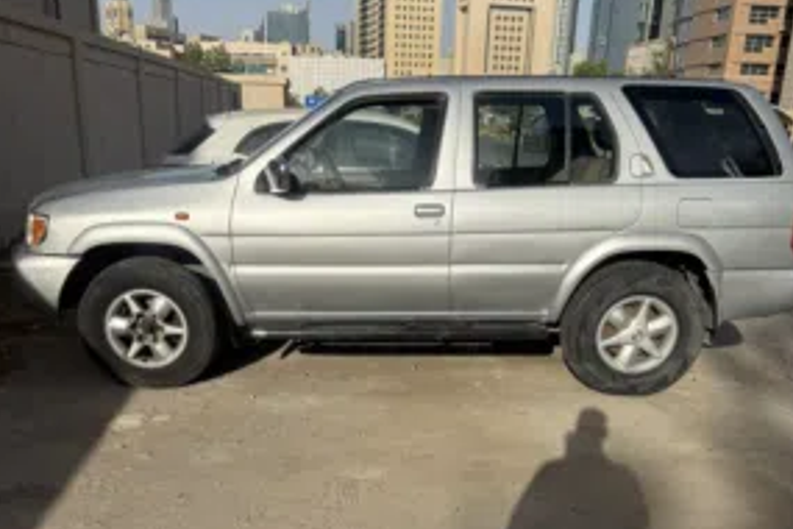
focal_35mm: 35
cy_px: 393
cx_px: 395
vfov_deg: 37.0
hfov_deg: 54.4
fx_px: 771
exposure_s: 1/6711
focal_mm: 6.76
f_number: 1.78
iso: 80
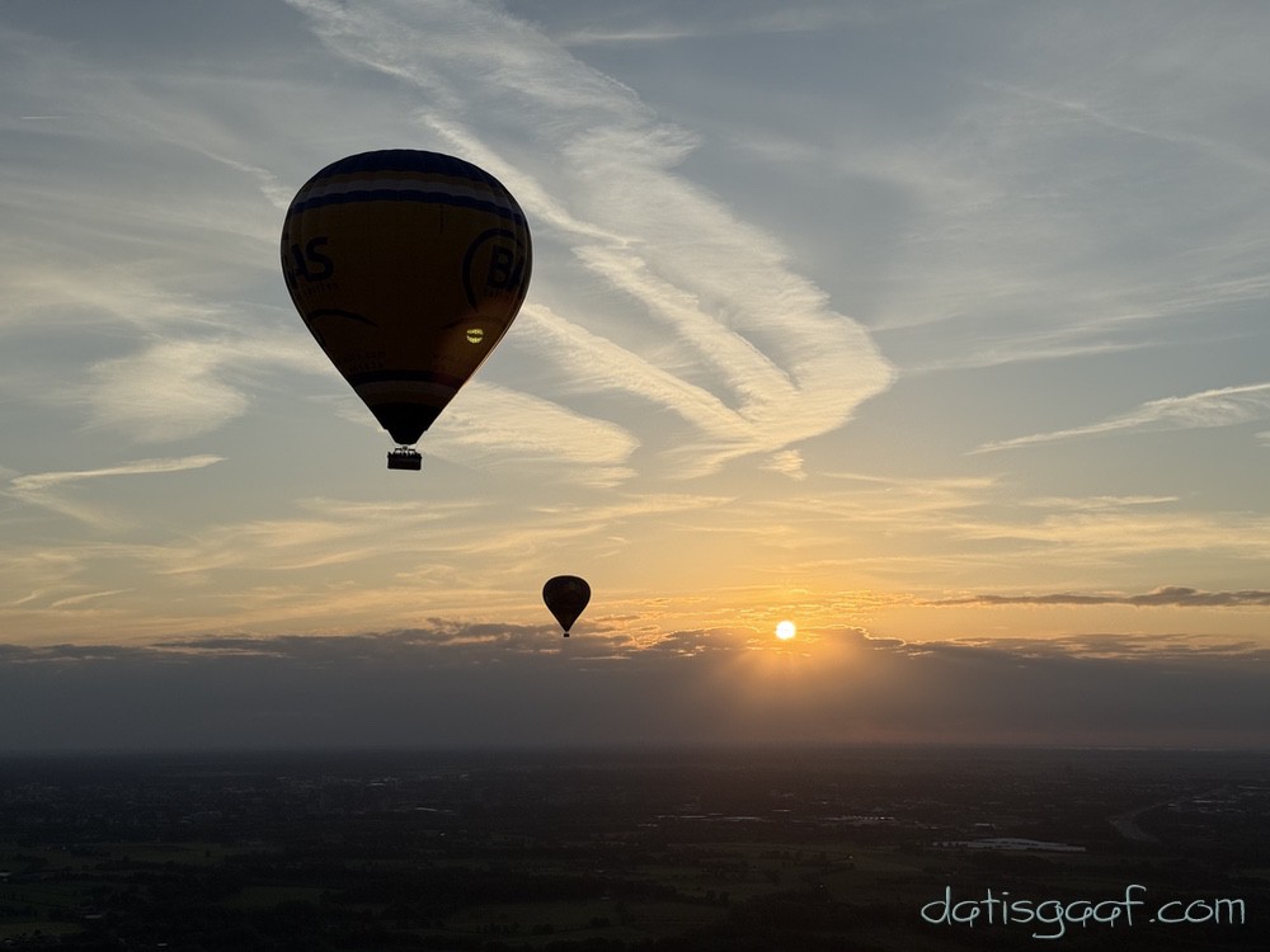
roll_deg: +0.1
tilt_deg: +8.0
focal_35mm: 48
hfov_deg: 39.7
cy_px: 476
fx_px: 1761
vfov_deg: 30.3
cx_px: 635
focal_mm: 6.76
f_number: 1.78
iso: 80
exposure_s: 1/11364
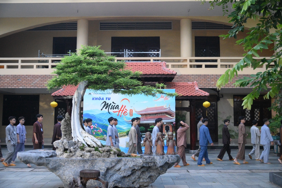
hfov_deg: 55.8
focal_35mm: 34
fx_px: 266
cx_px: 141
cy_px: 94
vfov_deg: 38.8
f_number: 4
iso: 12800
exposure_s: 1/100
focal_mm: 34
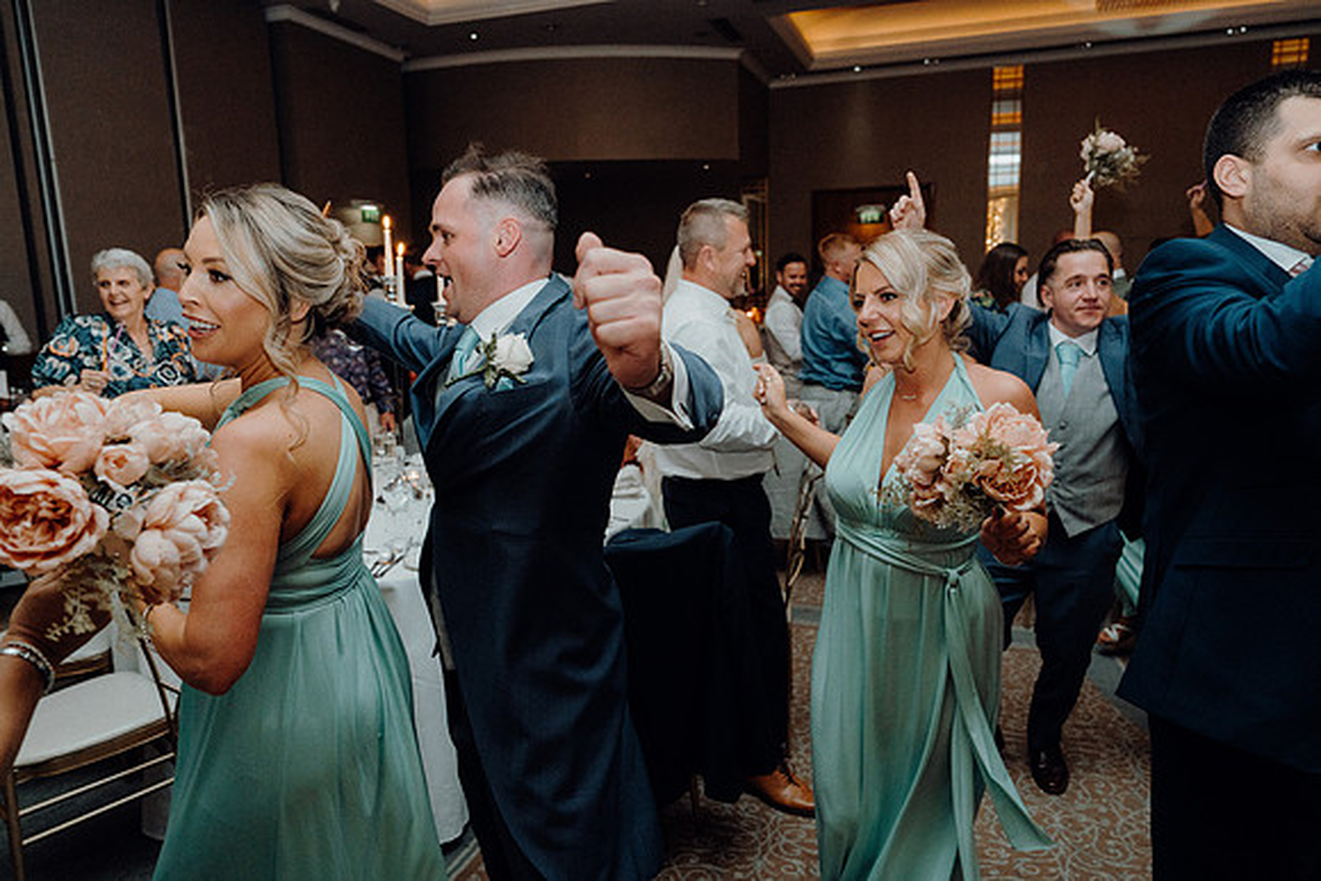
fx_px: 881
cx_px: 660
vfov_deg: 53.2
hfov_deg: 73.7
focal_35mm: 24
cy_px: 440
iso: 2500
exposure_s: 1/160
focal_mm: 24
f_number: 3.5
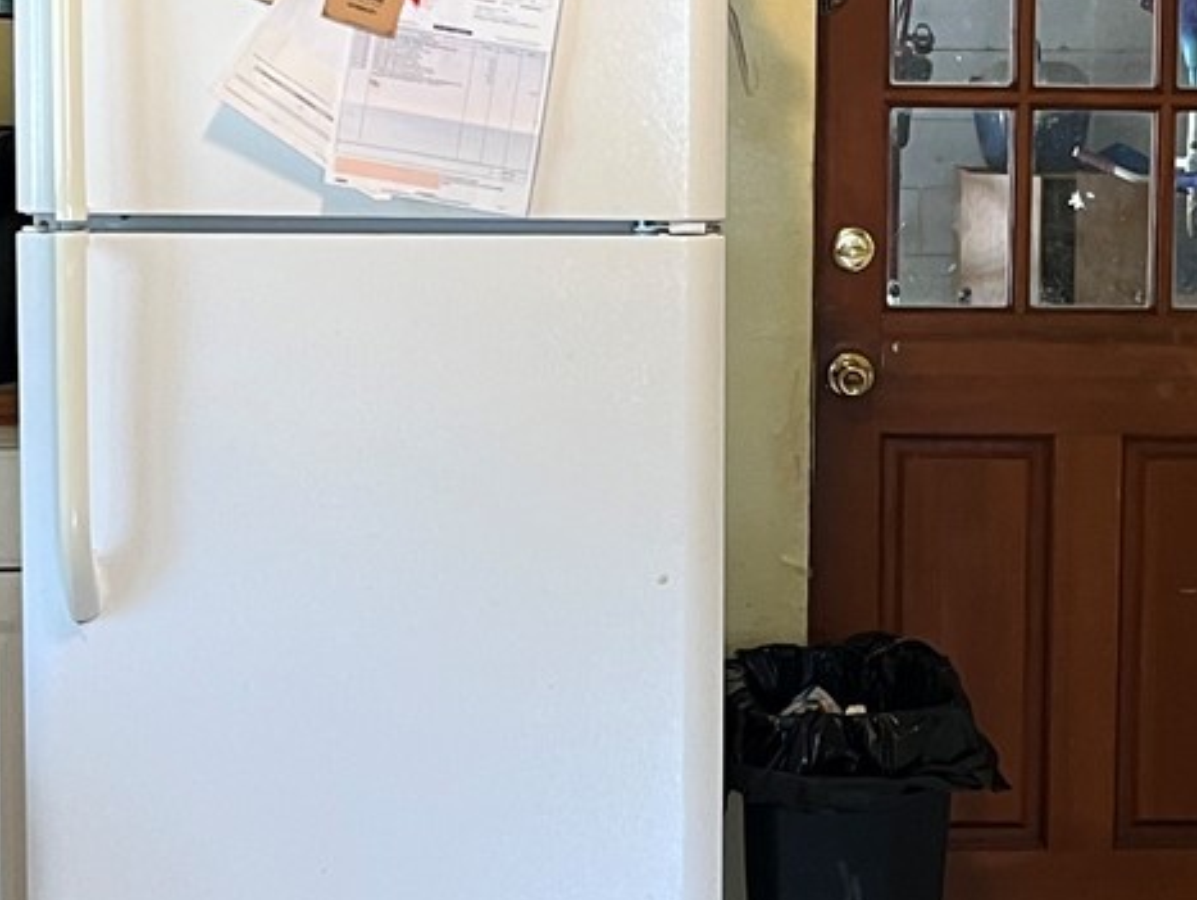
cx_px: 889
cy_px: 323
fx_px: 3080
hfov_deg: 21.8
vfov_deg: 16.6
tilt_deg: -5.0
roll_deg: -1.6
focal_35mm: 89
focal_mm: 5.7
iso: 100
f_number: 1.5
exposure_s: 1/60
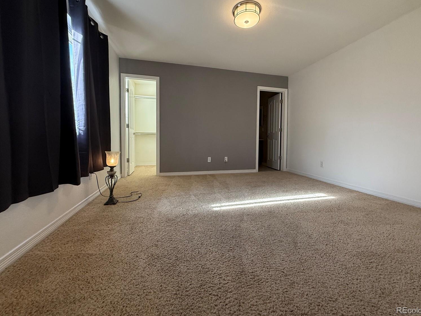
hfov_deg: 98.1
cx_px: 217
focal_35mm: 15
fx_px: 182
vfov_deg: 81.6
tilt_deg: -3.3
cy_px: 147
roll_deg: +0.0
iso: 250
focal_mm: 2.22
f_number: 2.2
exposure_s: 1/120
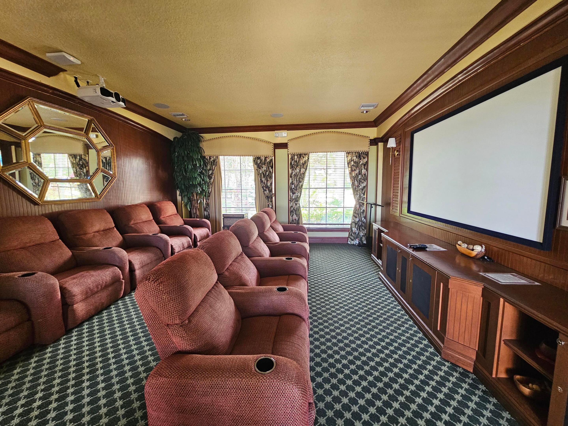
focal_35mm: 13
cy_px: 213
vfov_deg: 89.9
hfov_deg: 106.2
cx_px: 284
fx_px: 213
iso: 320
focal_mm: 2.2
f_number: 2.2
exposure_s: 1/30
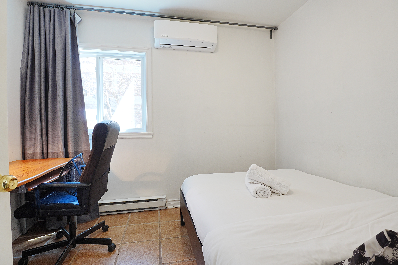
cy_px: 132
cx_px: 199
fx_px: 182
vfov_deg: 72.1
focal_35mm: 16
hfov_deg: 95.0
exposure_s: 1/2
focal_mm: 11
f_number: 8
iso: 100
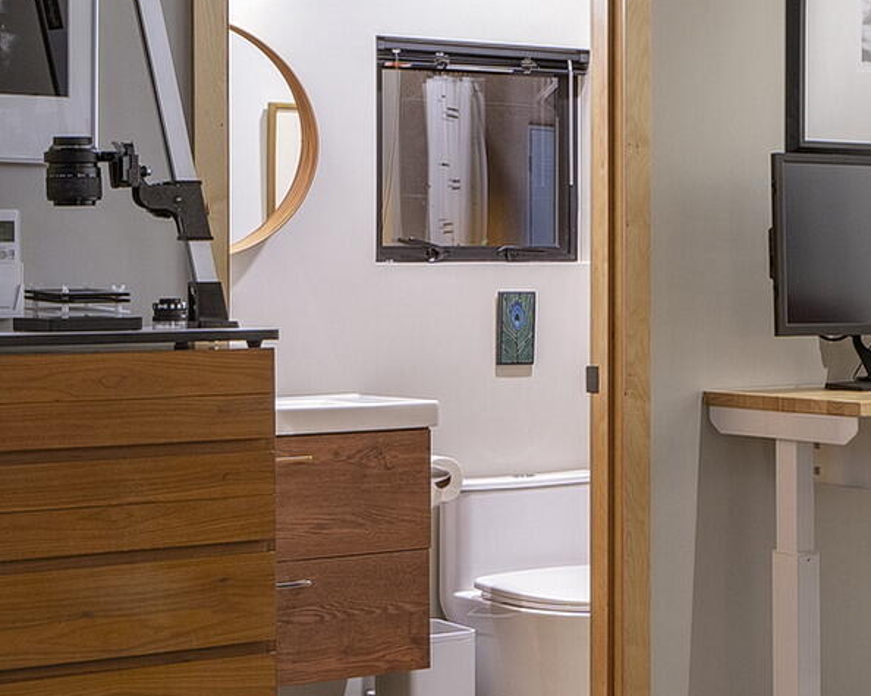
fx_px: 2165
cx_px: 1326
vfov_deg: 18.3
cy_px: 278
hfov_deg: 19.6
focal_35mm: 84
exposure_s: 2
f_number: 8
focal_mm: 19
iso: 200
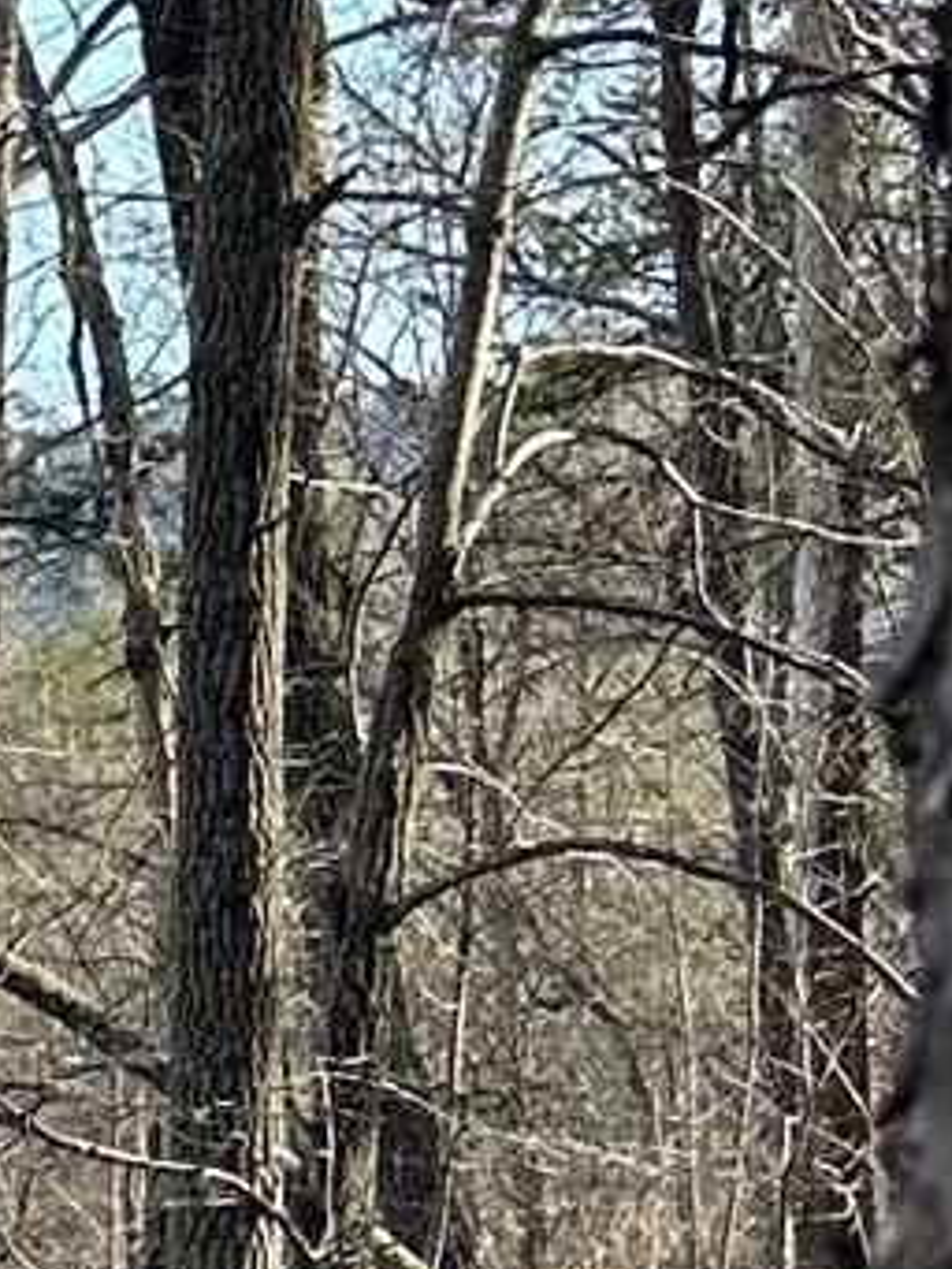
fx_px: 5937
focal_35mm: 162
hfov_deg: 7.9
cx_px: -1863
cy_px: 968
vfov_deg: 12.2
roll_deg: -1.3
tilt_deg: +2.0
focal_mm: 6.86
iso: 80
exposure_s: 1/999
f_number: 1.78
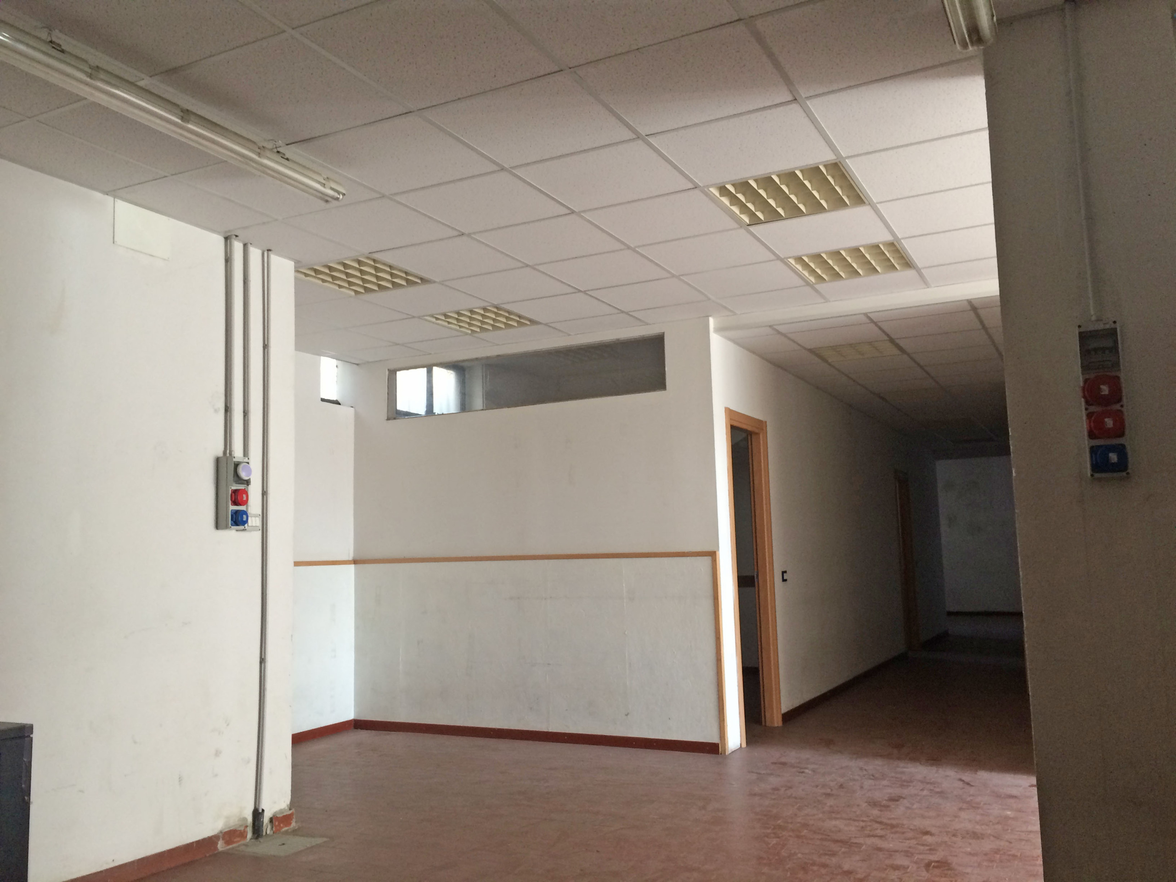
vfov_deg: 48.2
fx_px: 985
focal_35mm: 29
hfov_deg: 61.7
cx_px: 588
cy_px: 441
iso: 80
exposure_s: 1/30
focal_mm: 4.15
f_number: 2.2
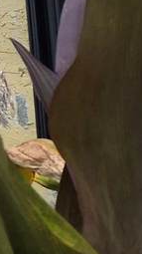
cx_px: -449
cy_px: -41
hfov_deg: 7.0
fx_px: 845
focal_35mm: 126
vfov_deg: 16.4
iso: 80
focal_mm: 5.4
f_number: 1.8
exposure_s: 1/5600
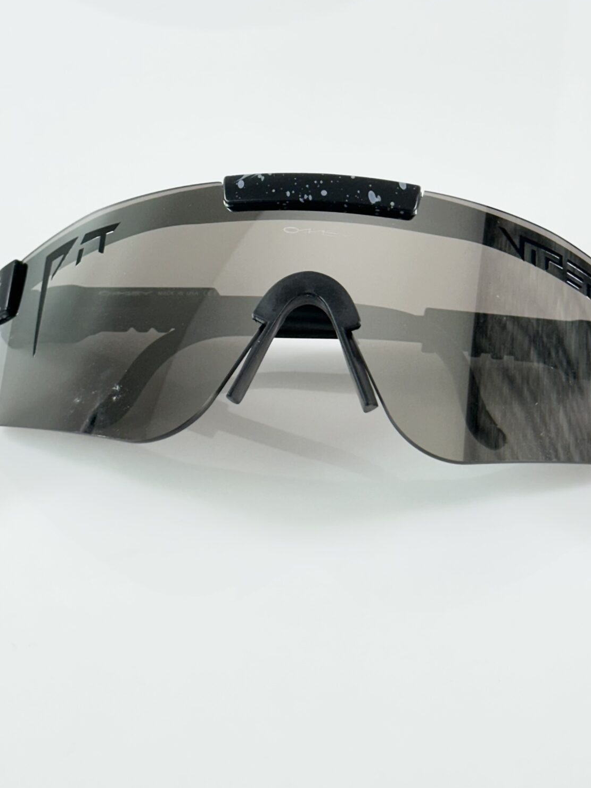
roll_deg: +0.7
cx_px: 323
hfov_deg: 17.8
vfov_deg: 23.5
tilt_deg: -37.6
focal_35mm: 83
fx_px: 1889
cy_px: 304
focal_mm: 6.86
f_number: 1.78
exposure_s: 1/100
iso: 80
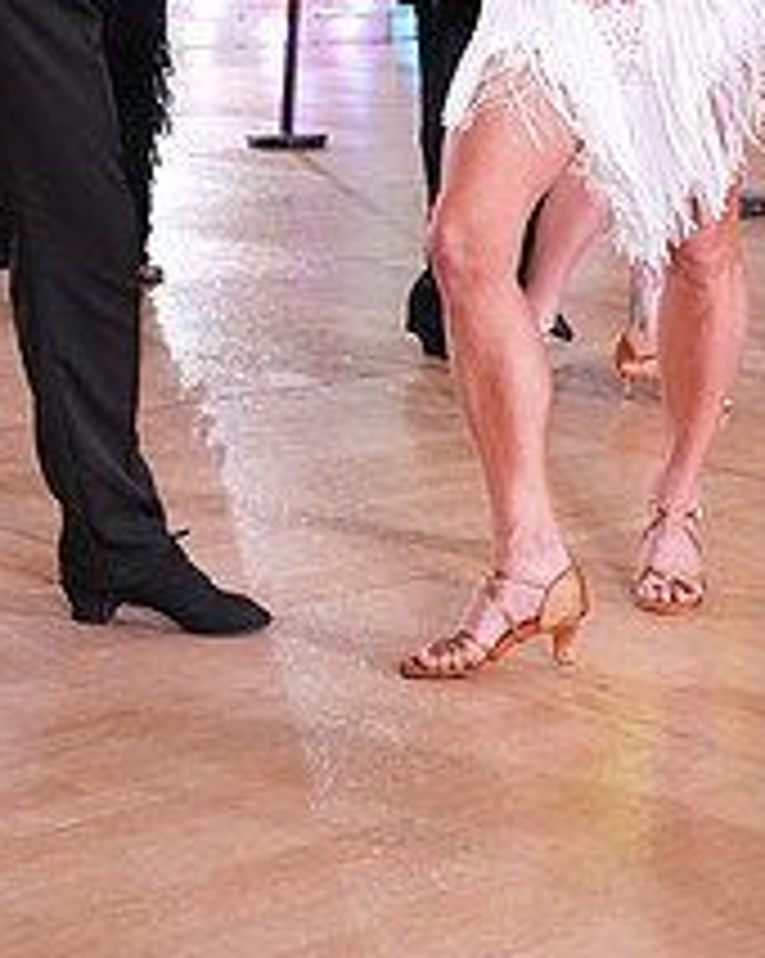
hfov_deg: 17.6
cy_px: -184
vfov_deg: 20.6
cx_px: 344
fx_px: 2466
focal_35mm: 87
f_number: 4
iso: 2500
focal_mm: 34
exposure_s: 1/500
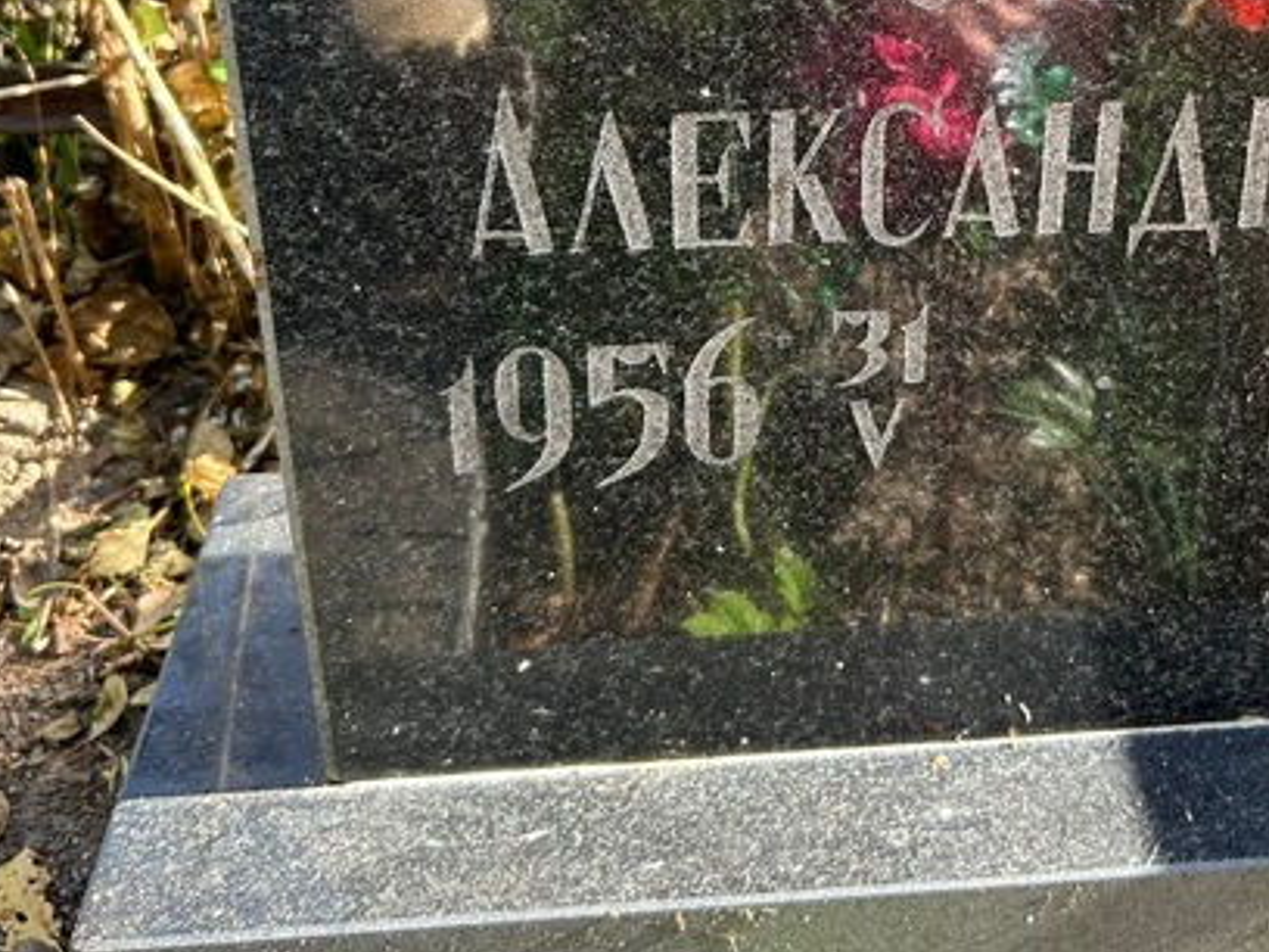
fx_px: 1870
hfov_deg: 36.8
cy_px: 47
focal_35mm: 51
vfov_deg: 27.3
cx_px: 924
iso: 50
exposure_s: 1/243
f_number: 1.5
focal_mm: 5.7
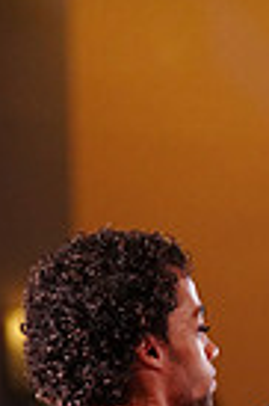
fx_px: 5472
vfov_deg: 4.2
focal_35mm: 487
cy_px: 797
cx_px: 324
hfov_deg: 2.8
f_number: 2.8
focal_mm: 115
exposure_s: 1/640
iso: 2500
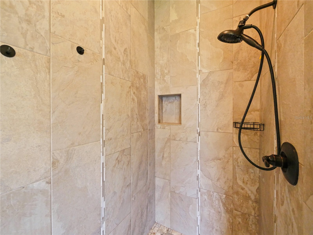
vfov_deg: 85.7
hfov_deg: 102.1
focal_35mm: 14
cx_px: 156
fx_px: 127
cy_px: 118
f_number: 4
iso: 3200
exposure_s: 1/50
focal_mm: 7
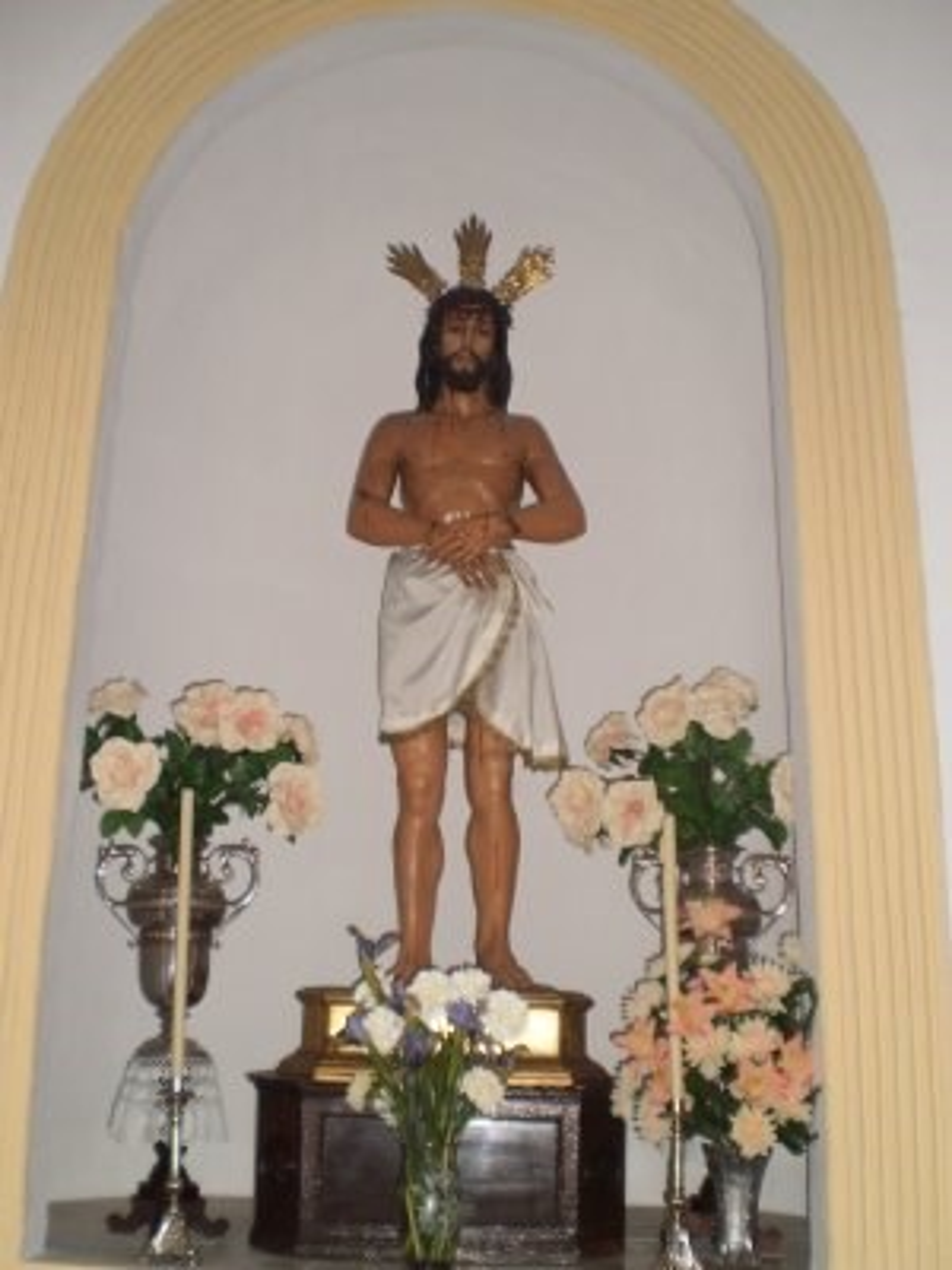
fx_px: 1320
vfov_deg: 51.4
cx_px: 476
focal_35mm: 36
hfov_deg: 39.7
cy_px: 635
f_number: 3.1
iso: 125
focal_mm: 6.3
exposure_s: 1/30
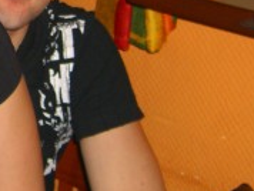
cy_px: 26
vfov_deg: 11.5
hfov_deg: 14.9
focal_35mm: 128
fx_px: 940
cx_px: -51
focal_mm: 7.9
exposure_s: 1/60
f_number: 2.8
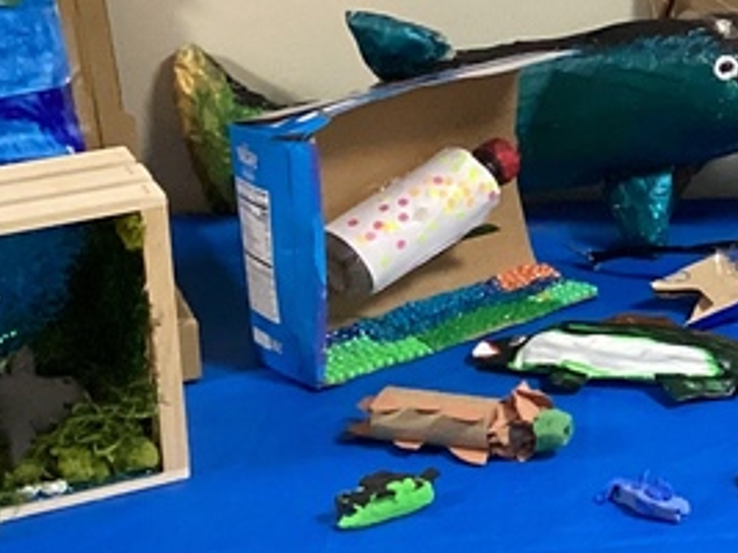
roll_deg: -0.1
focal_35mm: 119
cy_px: 108
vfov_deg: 12.4
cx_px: 1133
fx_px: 2536
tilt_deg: -19.4
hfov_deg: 15.2
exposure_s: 1/40
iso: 320
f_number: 2.4
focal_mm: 3.3
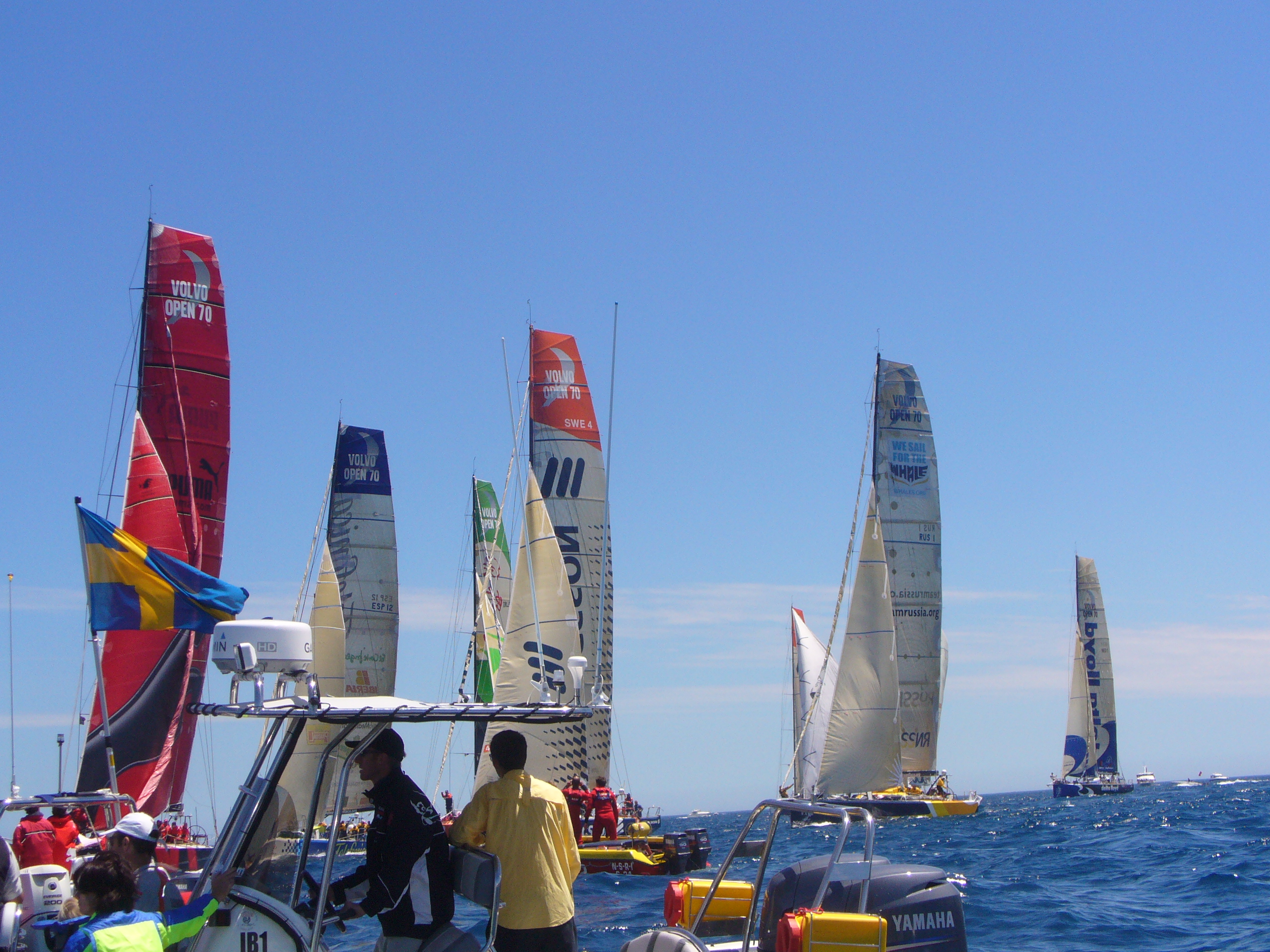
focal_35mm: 60
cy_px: 476
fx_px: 2201
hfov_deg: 32.2
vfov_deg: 24.4
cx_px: 635
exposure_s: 1/500
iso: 100
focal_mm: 9.9
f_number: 6.2
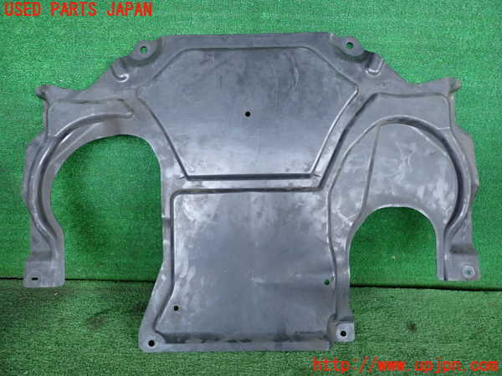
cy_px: 188
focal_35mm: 25
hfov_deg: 69.4
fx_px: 363
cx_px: 251
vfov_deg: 54.9
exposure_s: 1/125
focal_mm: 4.5
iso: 200
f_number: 2
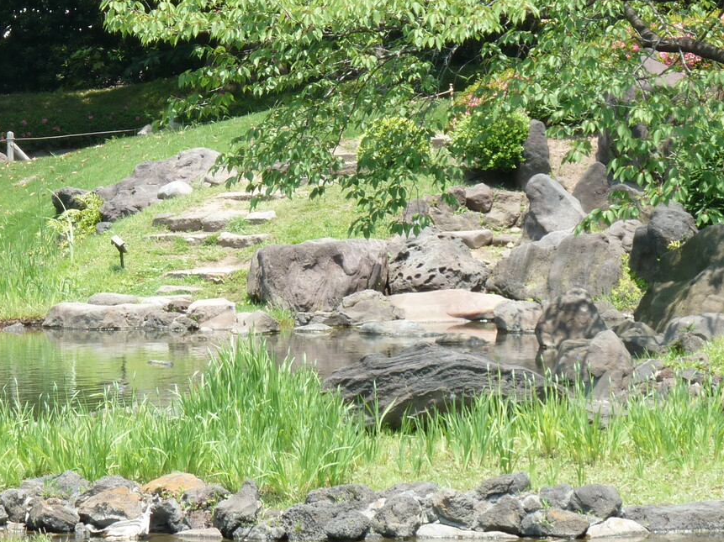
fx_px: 4976
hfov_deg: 8.3
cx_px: 90
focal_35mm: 238
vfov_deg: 6.2
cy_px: 111
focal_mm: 21
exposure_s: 1/125
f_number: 4.4
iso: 80
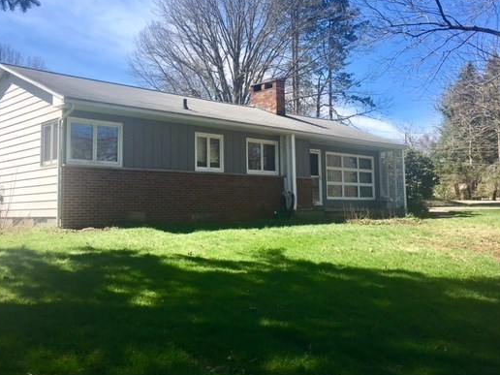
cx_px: 234
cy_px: 157
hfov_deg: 51.3
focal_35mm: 36
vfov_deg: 39.5
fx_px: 520
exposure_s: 1/1183
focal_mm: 4.15
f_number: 2.2
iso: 25
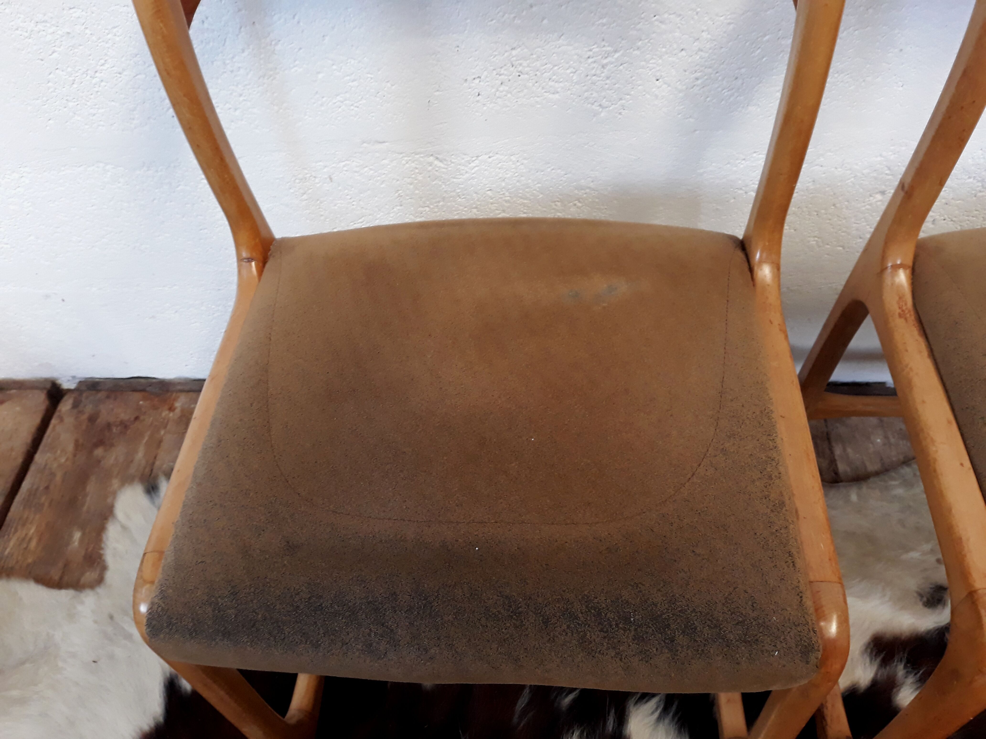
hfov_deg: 65.3
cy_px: 370
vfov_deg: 51.4
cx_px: 493
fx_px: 769
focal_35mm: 27
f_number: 1.7
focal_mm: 3.71
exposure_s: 1/50
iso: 200
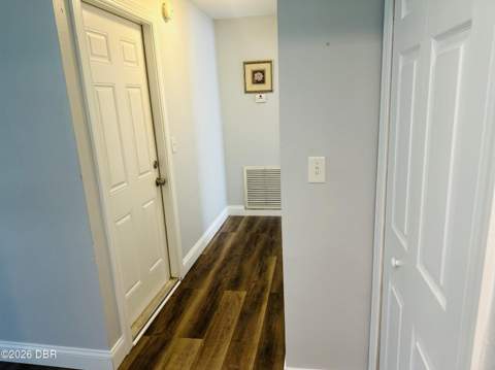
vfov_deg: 56.7
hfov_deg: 71.7
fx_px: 343
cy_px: 185
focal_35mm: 24
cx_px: 248
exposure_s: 1/60
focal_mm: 6.86
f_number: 1.78
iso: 125
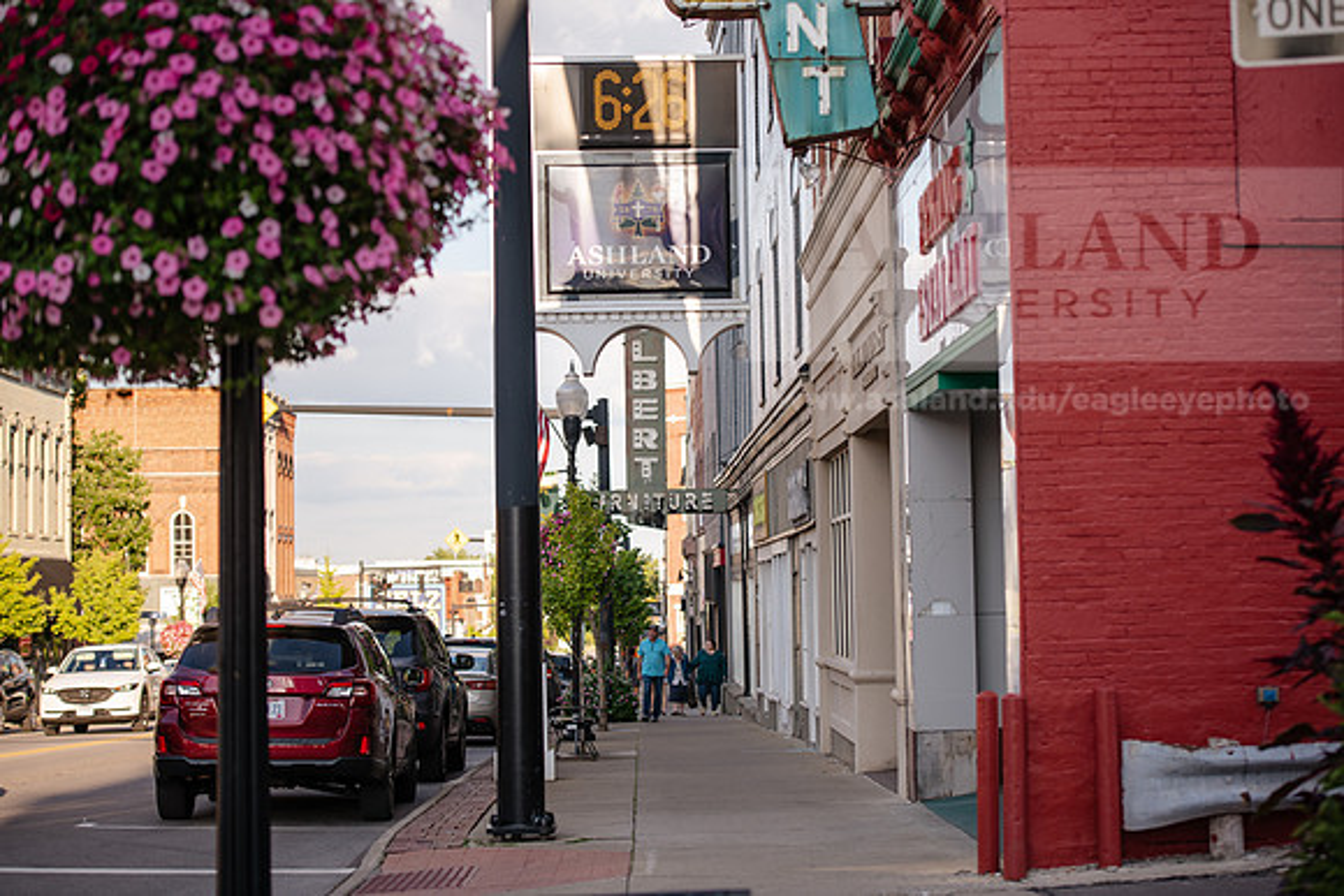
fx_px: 2614
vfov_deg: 19.5
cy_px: 448
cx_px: 672
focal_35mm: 70
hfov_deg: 28.8
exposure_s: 1/500
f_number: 3.5
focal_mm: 70
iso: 100
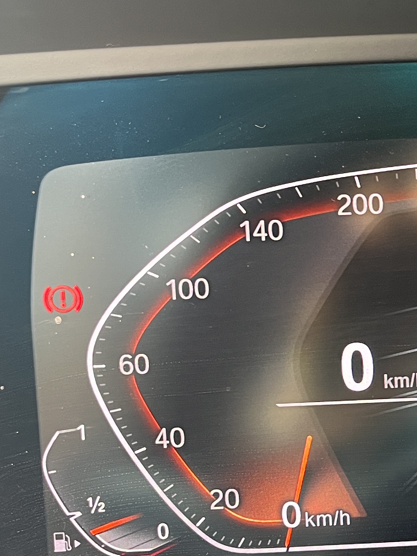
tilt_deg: -21.7
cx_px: 637
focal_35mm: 71
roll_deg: +0.1
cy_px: 318
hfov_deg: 18.3
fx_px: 1141
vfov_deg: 27.4
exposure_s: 1/75
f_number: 1.6
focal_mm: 5.1
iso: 125
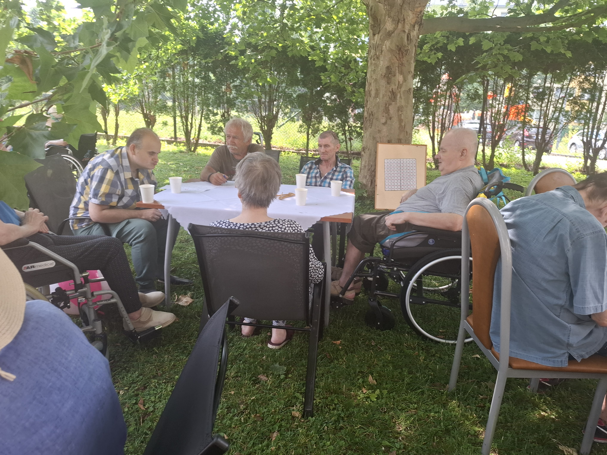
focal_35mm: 23
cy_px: 228
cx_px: 304
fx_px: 403
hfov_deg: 73.9
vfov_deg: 58.9
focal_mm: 5.54
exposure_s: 1/158
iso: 50
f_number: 1.8
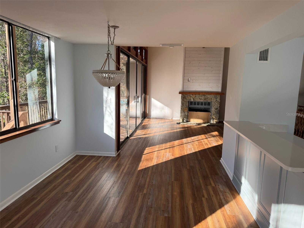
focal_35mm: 24
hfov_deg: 71.6
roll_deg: -1.8
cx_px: 152
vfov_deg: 56.8
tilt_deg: -8.7
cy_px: 114
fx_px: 211
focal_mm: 6.76
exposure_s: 1/677
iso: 100
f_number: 1.78
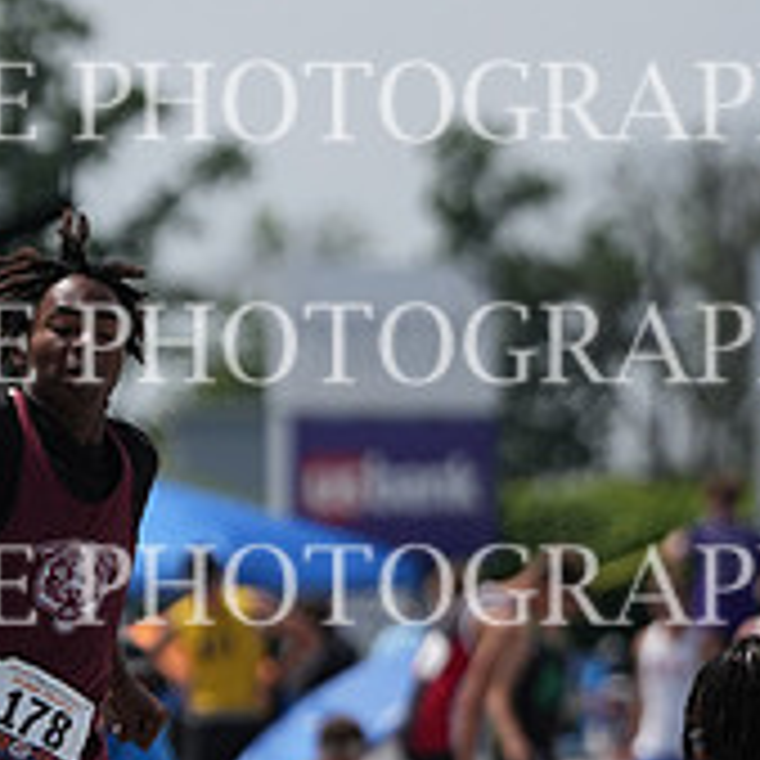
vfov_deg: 3.0
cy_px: 706
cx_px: 43
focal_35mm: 585
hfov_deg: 3.0
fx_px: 14531
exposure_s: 1/8000
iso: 400
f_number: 4
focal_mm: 200
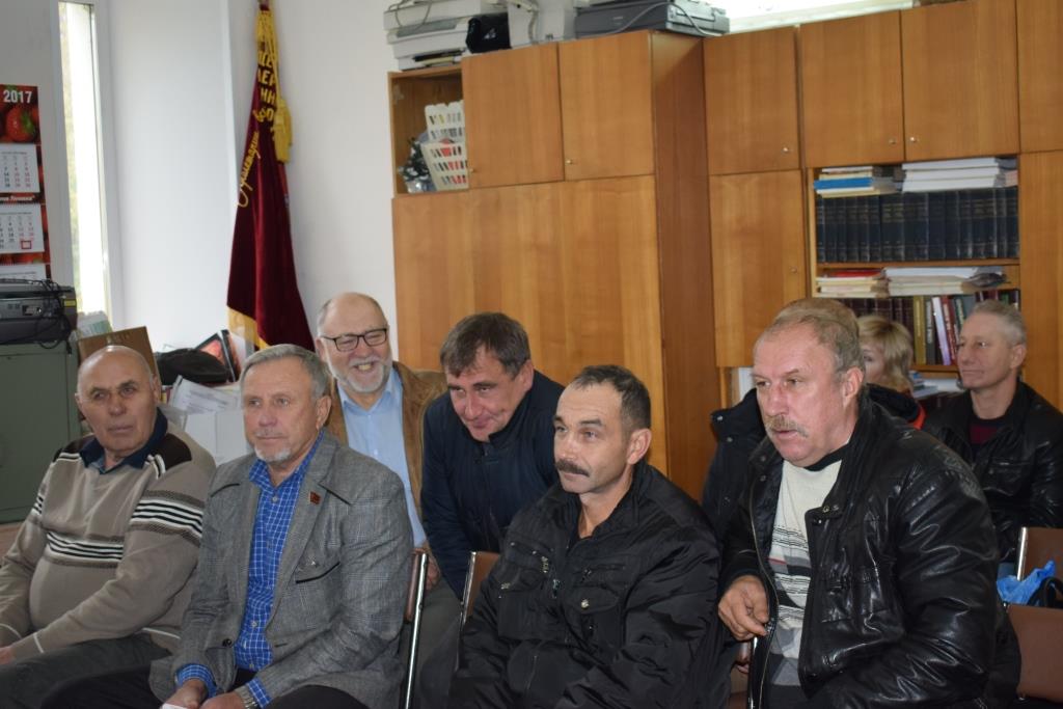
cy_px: 354
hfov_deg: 43.6
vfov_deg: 29.9
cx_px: 532
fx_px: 1329
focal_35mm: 45
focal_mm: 30
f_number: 4.2
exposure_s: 1/80
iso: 800
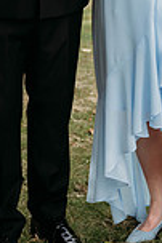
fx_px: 1103
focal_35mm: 163
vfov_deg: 12.3
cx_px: 159
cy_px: -53
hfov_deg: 8.4
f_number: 2.8
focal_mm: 55
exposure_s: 1/2500
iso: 400
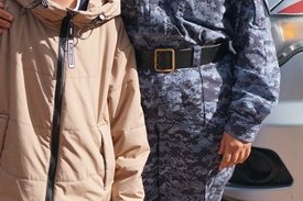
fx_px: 757
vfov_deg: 14.9
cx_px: 323
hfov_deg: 21.6
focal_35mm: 90
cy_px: 4
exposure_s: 1/640
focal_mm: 22
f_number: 4.5
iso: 100
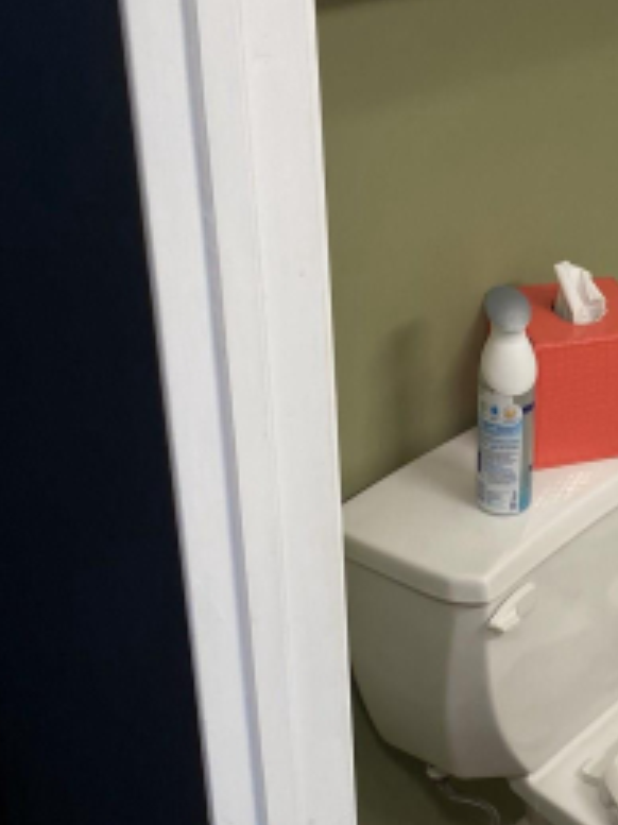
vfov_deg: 29.0
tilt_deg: -24.9
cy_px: 365
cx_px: 723
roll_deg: -4.0
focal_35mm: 67
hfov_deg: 20.6
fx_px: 1596
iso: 100
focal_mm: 4.25
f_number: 1.8
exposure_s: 1/120
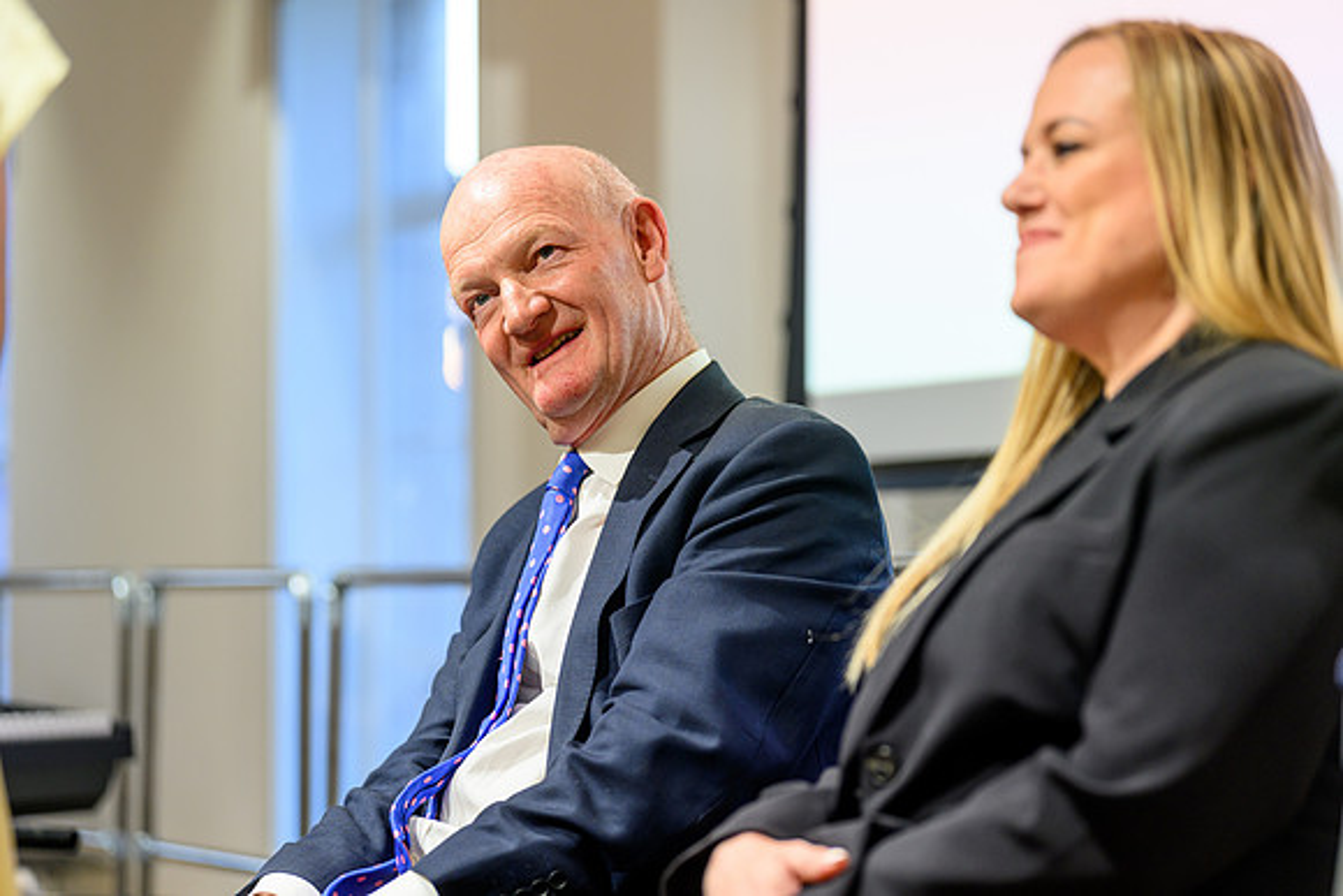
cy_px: 448
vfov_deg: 12.7
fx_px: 4020
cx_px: 672
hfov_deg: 19.0
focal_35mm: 108
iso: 560
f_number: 2.8
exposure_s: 1/100
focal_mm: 105
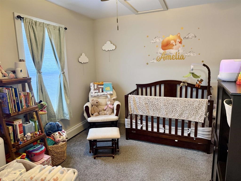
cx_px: 120
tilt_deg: -9.9
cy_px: 90
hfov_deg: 71.6
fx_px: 167
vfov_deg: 56.8
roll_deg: +1.6
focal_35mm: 24
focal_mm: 6.76
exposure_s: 1/60
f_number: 1.78
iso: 640
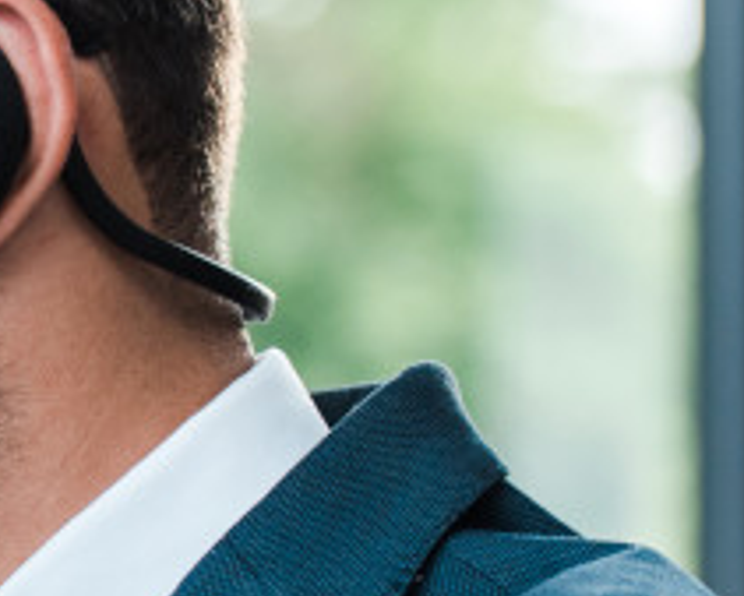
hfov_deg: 4.5
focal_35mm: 417
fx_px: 9186
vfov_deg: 3.7
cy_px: 756
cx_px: -1068
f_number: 3.5
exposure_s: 1/250
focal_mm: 78
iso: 160
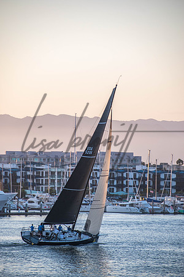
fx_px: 1782
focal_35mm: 232
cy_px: 138
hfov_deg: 5.9
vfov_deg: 8.9
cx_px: 92
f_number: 6.3
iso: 400
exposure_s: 1/60
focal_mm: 155
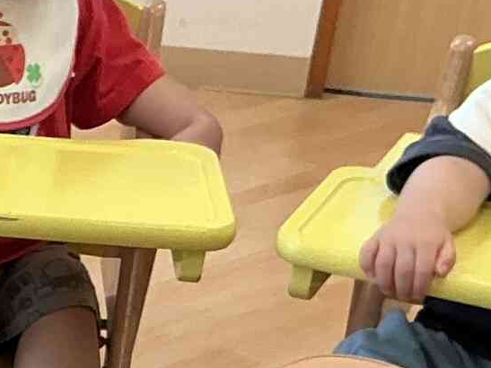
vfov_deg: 9.1
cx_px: -424
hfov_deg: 11.4
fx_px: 2255
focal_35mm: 159
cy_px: 568
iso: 40
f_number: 1.8
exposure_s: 1/120
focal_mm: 3
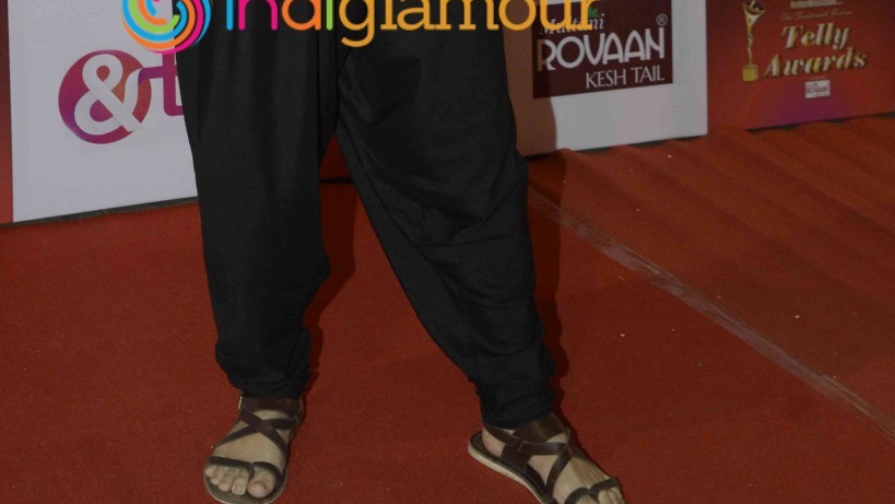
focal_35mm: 98
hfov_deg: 21.8
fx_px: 2326
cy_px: -209
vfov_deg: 11.9
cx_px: 362
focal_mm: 34
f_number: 8
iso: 800
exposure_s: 1/160
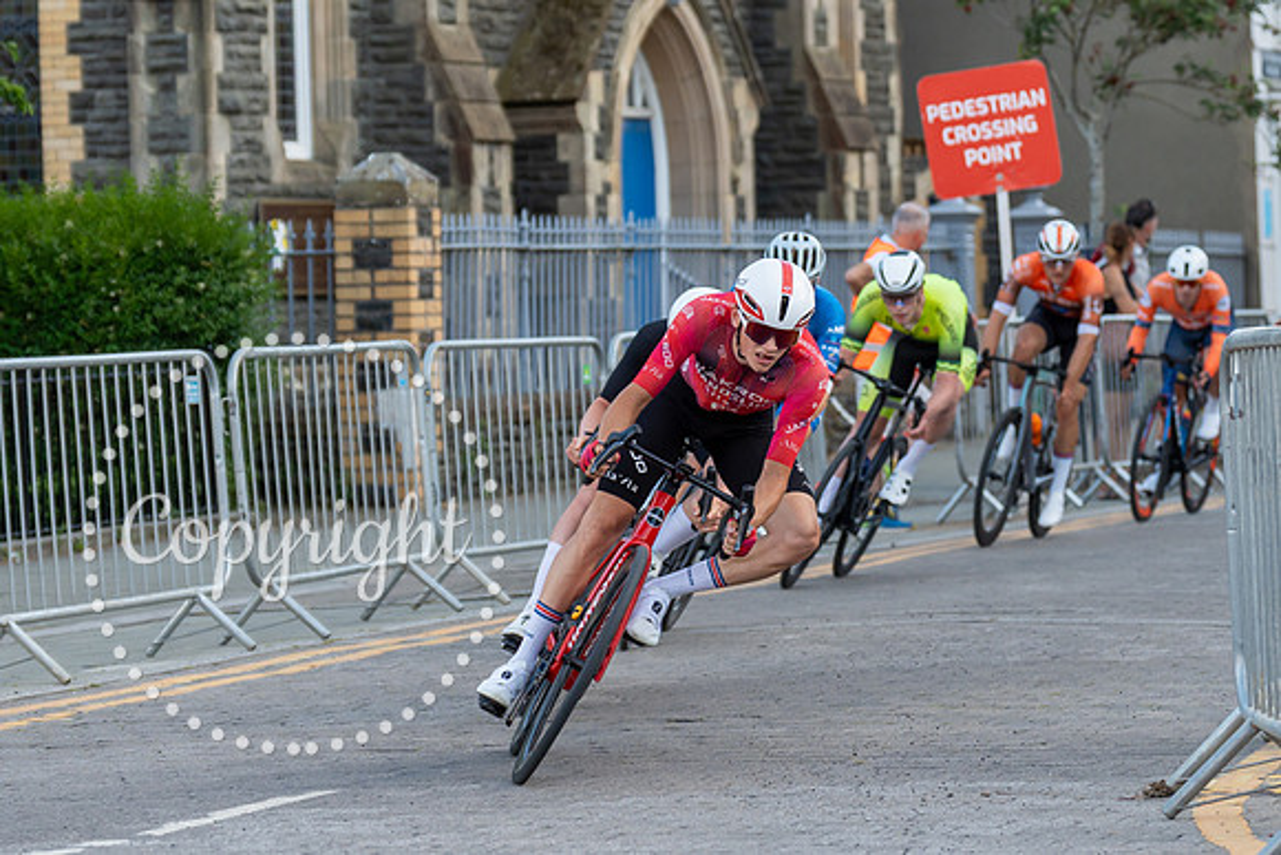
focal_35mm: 158
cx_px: 779
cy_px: 406
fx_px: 5637
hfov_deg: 13.0
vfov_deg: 8.7
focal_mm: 88
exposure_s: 1/800
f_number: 3.2
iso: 500
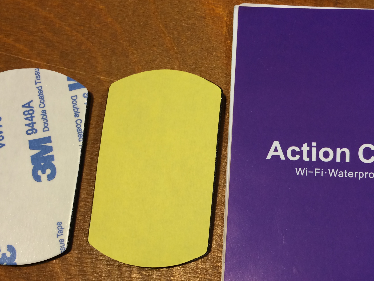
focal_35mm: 44
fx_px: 475
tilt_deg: -79.2
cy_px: 194
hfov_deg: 42.7
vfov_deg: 32.5
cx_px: 224
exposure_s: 1/33
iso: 100
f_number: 2.2
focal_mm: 4.15
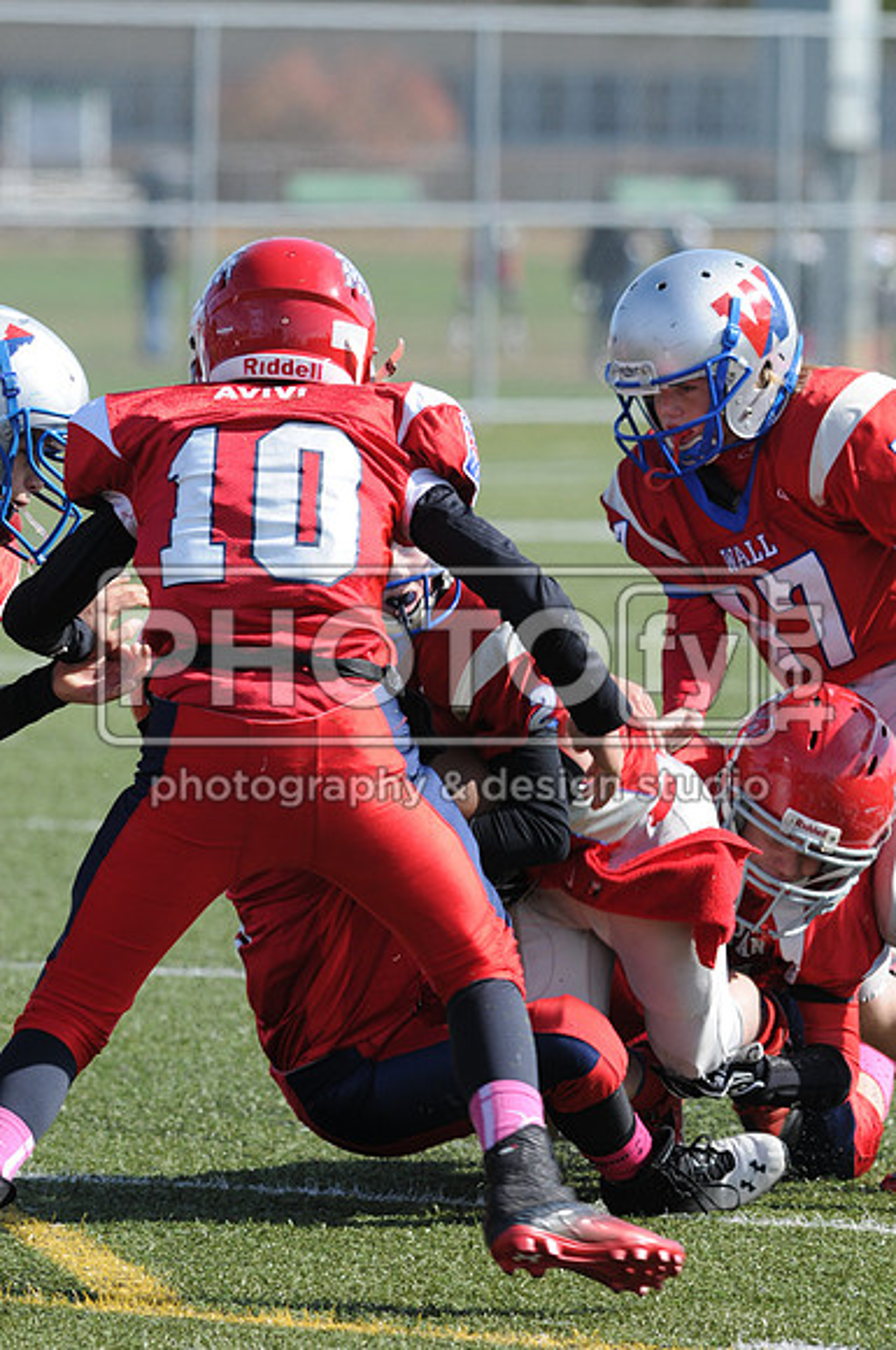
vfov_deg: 4.6
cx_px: 448
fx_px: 16849
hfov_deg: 3.0
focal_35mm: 450
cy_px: 675
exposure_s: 1/500
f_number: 7.1
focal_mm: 300
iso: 200
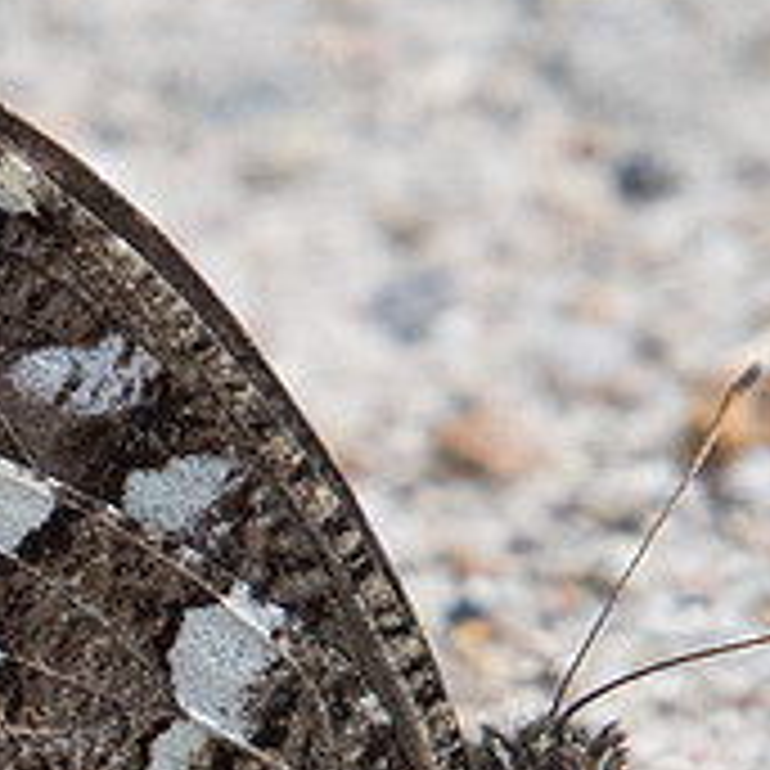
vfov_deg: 0.6
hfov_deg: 0.6
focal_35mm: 2878
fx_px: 72429
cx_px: -175
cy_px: 490
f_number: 6.3
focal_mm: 400
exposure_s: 1/2500
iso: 800
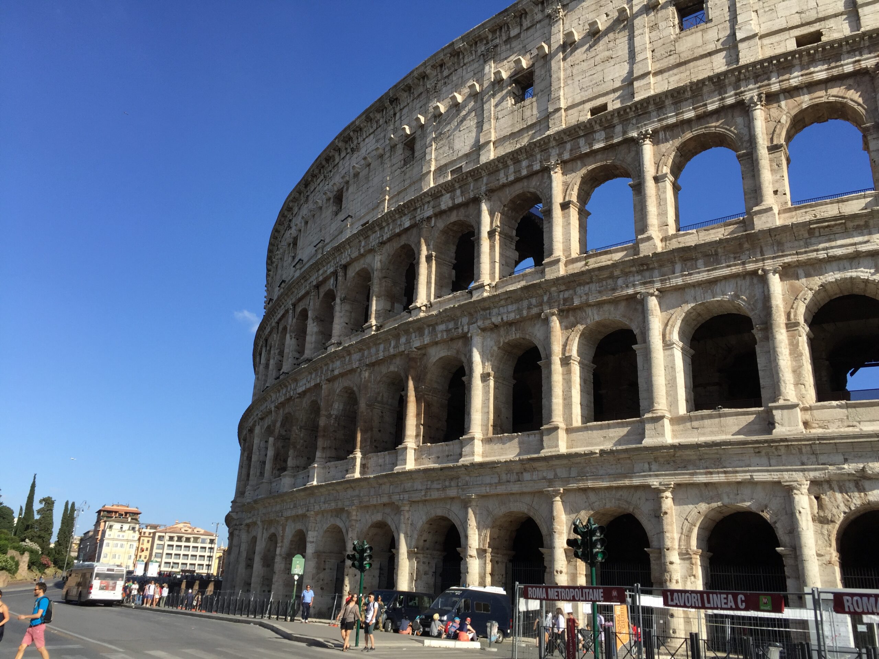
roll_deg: -3.2
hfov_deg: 61.7
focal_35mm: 29
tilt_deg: +20.9
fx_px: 736
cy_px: 330
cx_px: 440
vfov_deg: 48.2
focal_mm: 4.15
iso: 32
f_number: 2.2
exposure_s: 1/1582
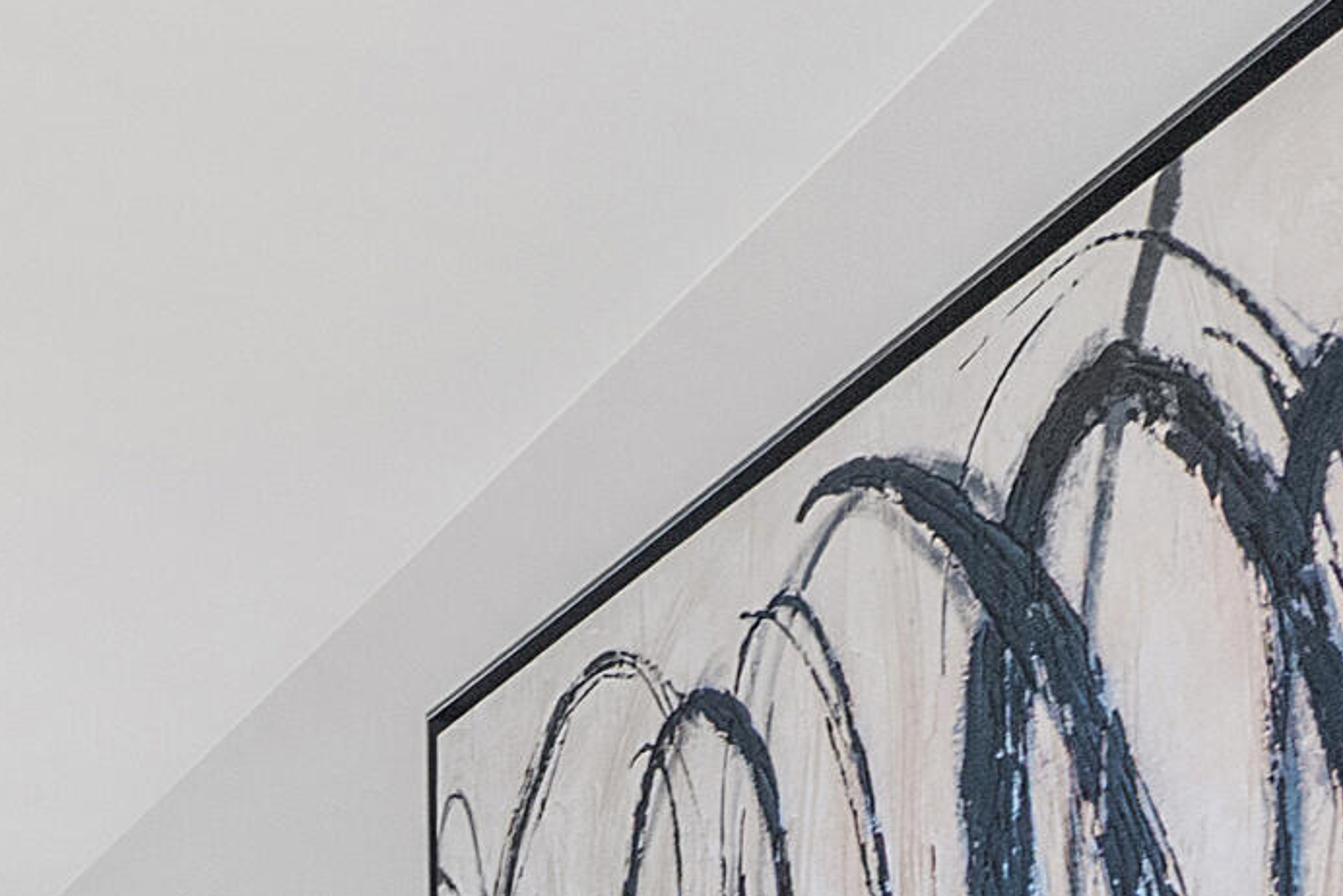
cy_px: 1528
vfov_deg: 15.5
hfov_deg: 18.0
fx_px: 2911
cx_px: -1337
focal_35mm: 78
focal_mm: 12
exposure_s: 1/20
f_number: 8
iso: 800
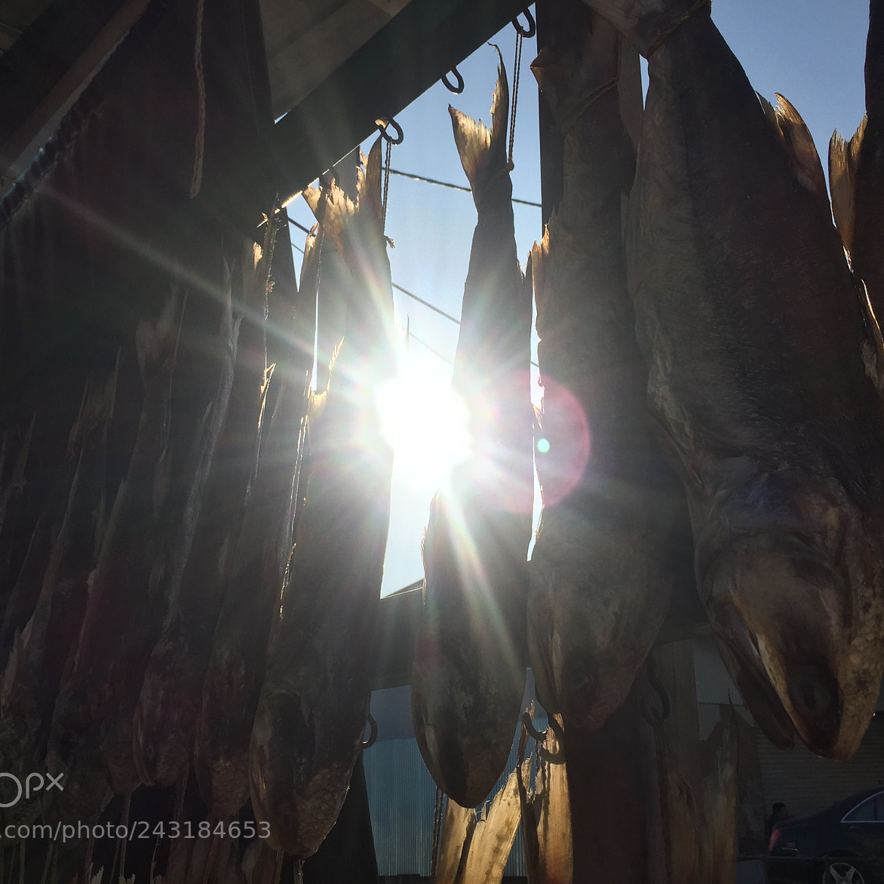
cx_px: 480
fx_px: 1011
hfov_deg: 47.2
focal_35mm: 35
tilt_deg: +18.8
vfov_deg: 47.2
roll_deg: +1.5
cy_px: 437
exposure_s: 1/4405
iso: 32
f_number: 2.2
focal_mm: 4.15
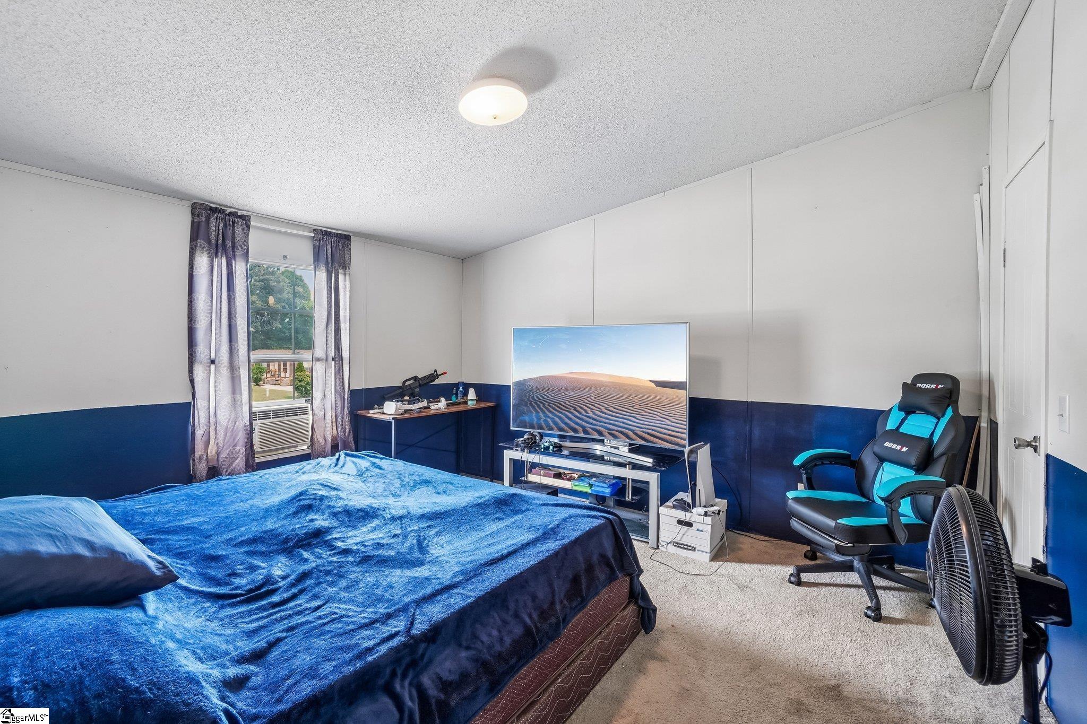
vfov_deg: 77.3
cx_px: 544
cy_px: 362
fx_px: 453
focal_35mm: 15
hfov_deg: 100.4
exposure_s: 1/8
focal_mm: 10
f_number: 8
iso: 400
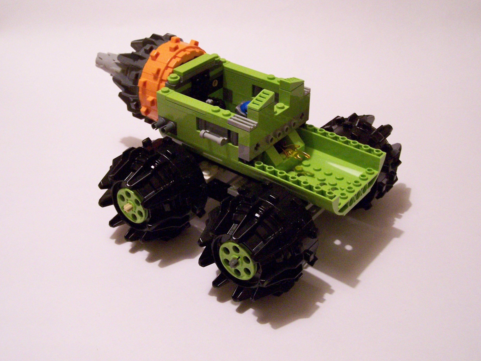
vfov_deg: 32.2
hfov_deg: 42.1
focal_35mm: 45
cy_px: 177
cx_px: 245
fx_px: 625
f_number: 2.9
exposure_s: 1/15
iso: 400
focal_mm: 7.1
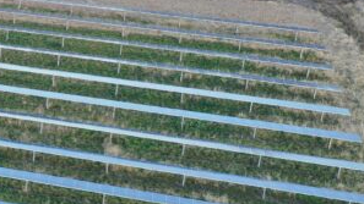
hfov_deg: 18.3
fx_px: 975
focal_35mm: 101
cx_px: -212
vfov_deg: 11.9
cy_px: -2
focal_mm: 10.26
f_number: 4
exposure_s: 1/80
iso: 100
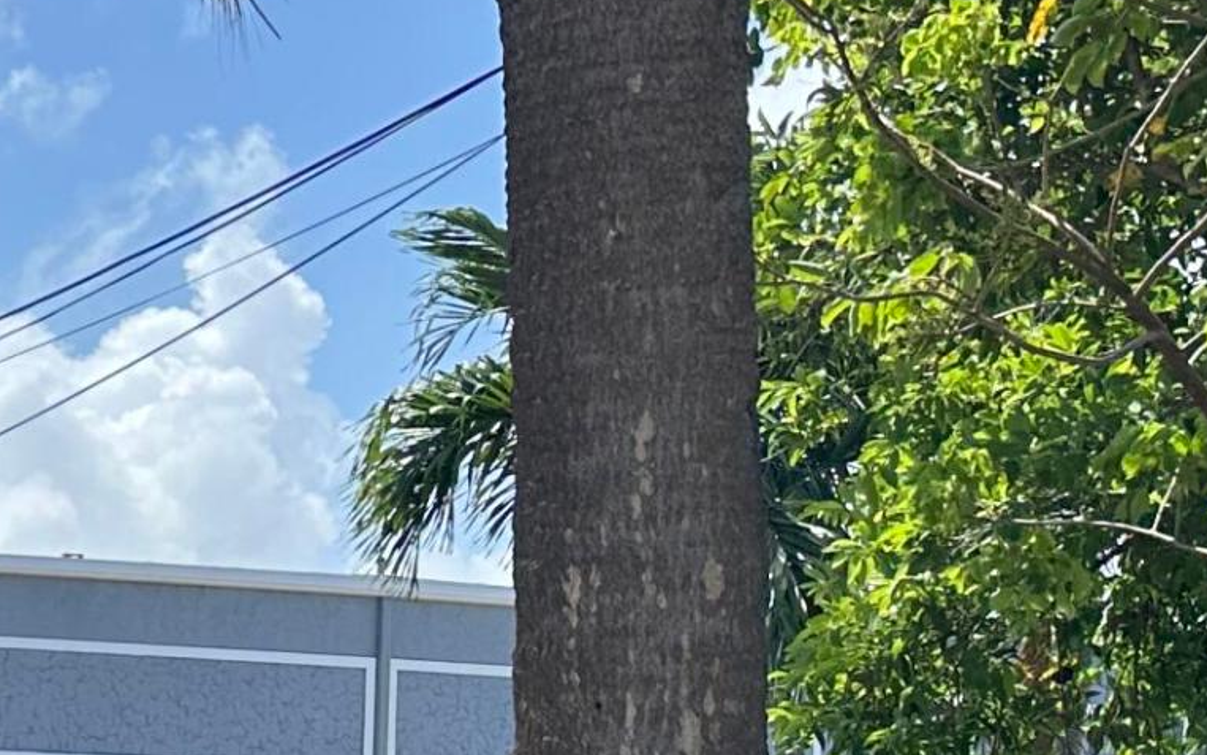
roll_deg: -1.6
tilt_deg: +1.2
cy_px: 926
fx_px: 3158
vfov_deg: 13.2
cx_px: -900
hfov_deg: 17.8
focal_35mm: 96
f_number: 1.78
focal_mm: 6.86
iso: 80
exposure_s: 1/1949
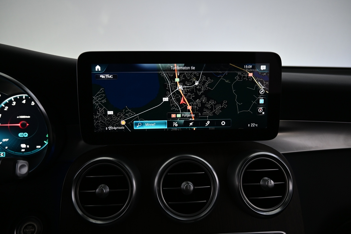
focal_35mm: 24
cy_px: 117
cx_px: 176
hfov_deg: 73.7
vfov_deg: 53.1
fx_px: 234
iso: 560
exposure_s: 1/25
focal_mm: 16
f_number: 3.5
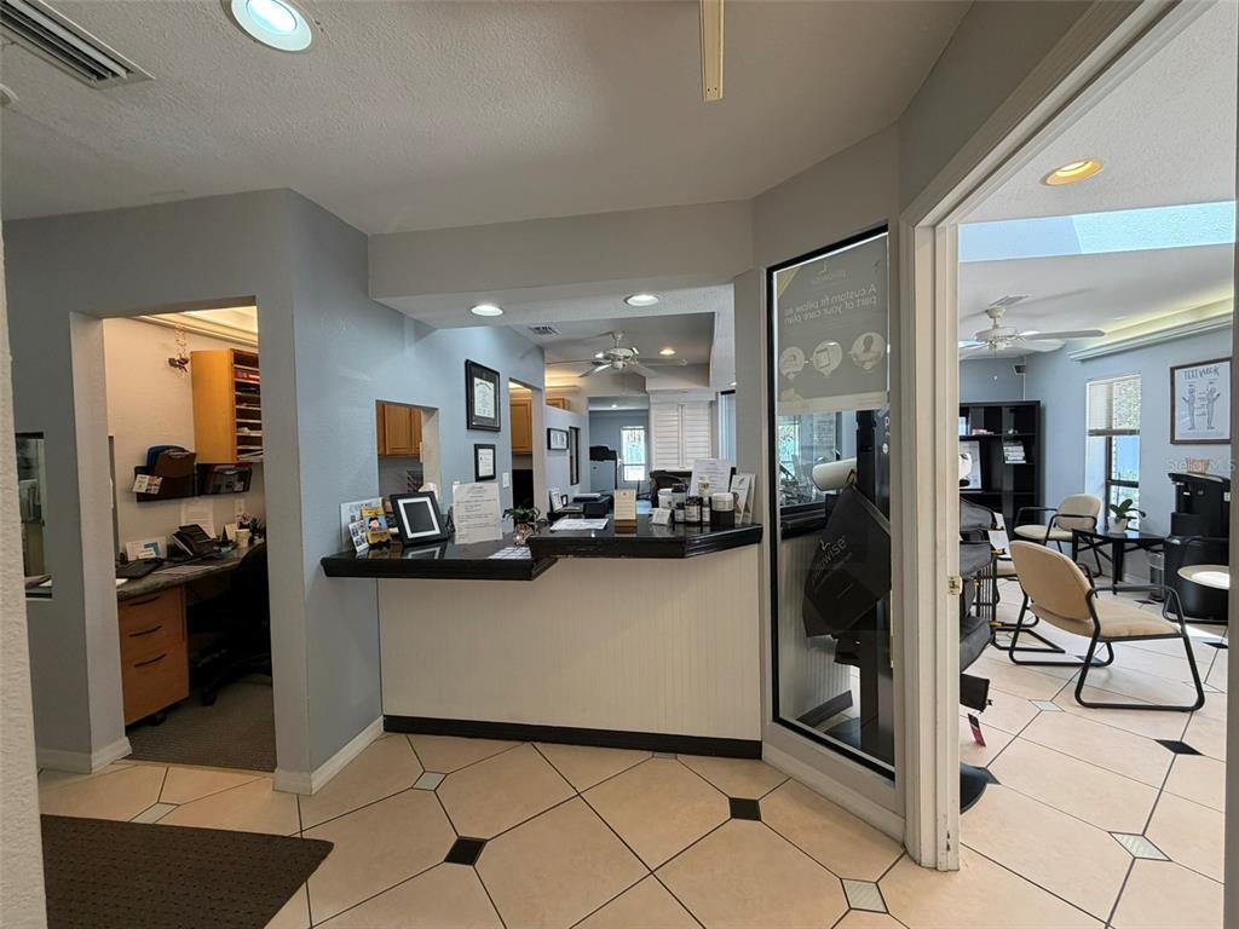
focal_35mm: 14
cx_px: 620
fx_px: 501
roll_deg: +1.5
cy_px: 464
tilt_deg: -1.4
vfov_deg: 85.7
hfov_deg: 102.1
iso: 160
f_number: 2.2
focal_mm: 2.22
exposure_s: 1/60
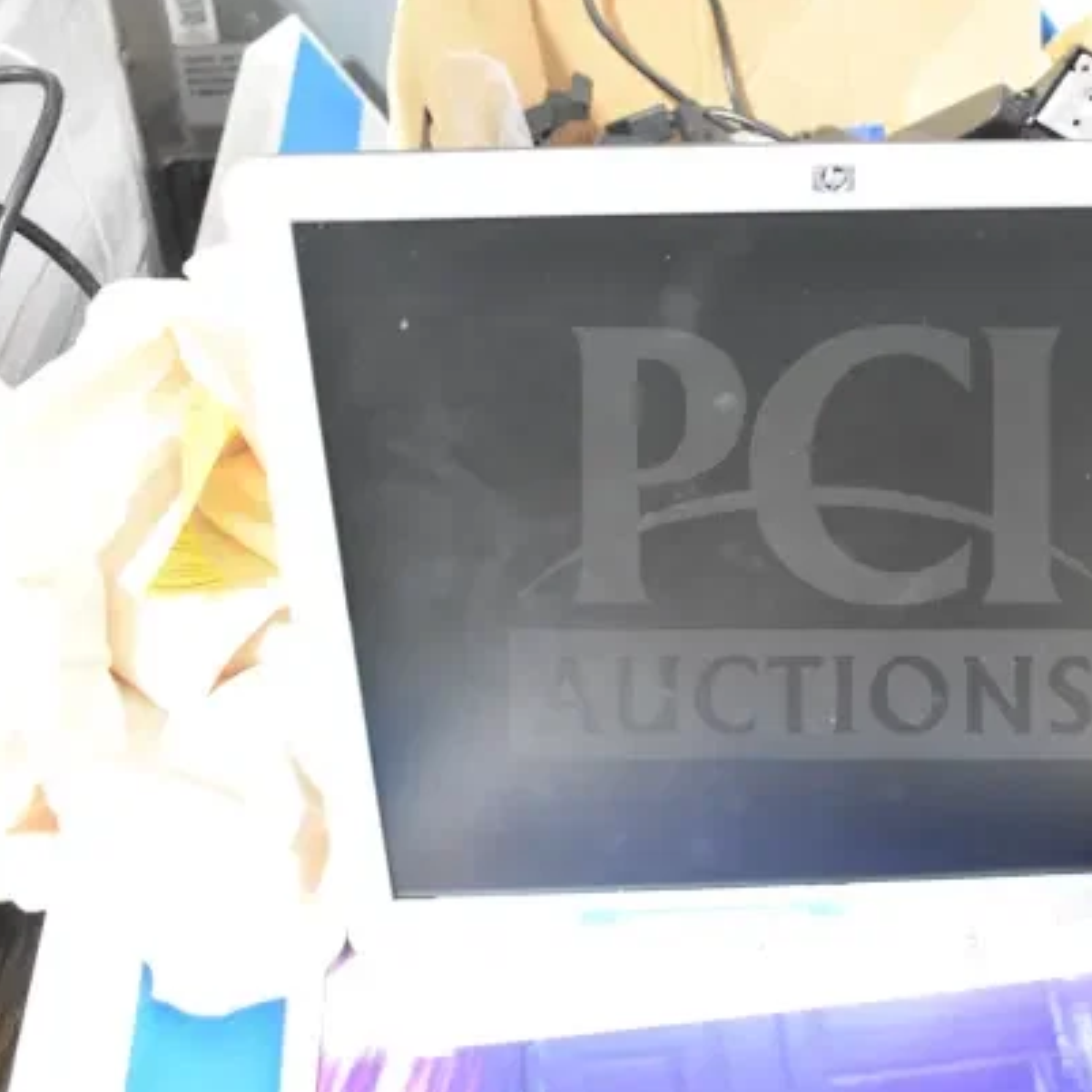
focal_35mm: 45
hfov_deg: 37.0
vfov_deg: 37.8
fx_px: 1593
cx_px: 814
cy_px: 543
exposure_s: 1/40
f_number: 3.8
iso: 6400
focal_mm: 23
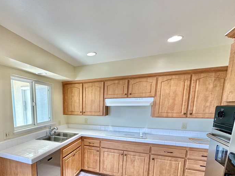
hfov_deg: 74.6
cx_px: 65
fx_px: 143
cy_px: 127
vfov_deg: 60.7
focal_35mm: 21
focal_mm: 2.22
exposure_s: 1/120
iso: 80
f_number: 2.2
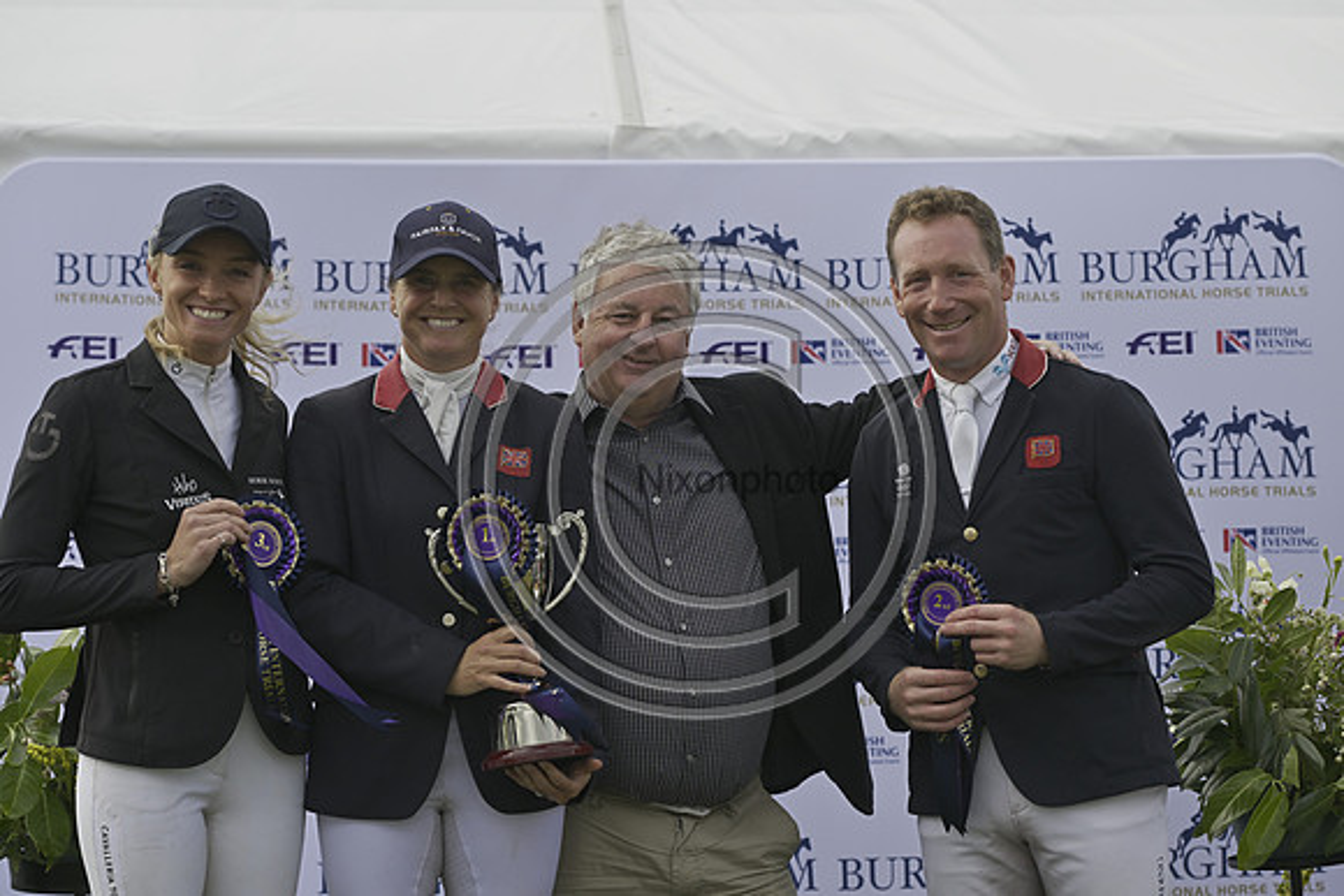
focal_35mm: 95
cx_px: 672
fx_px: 3547
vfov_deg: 14.4
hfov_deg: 21.5
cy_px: 448
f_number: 5.6
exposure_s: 1/800
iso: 640
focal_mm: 95
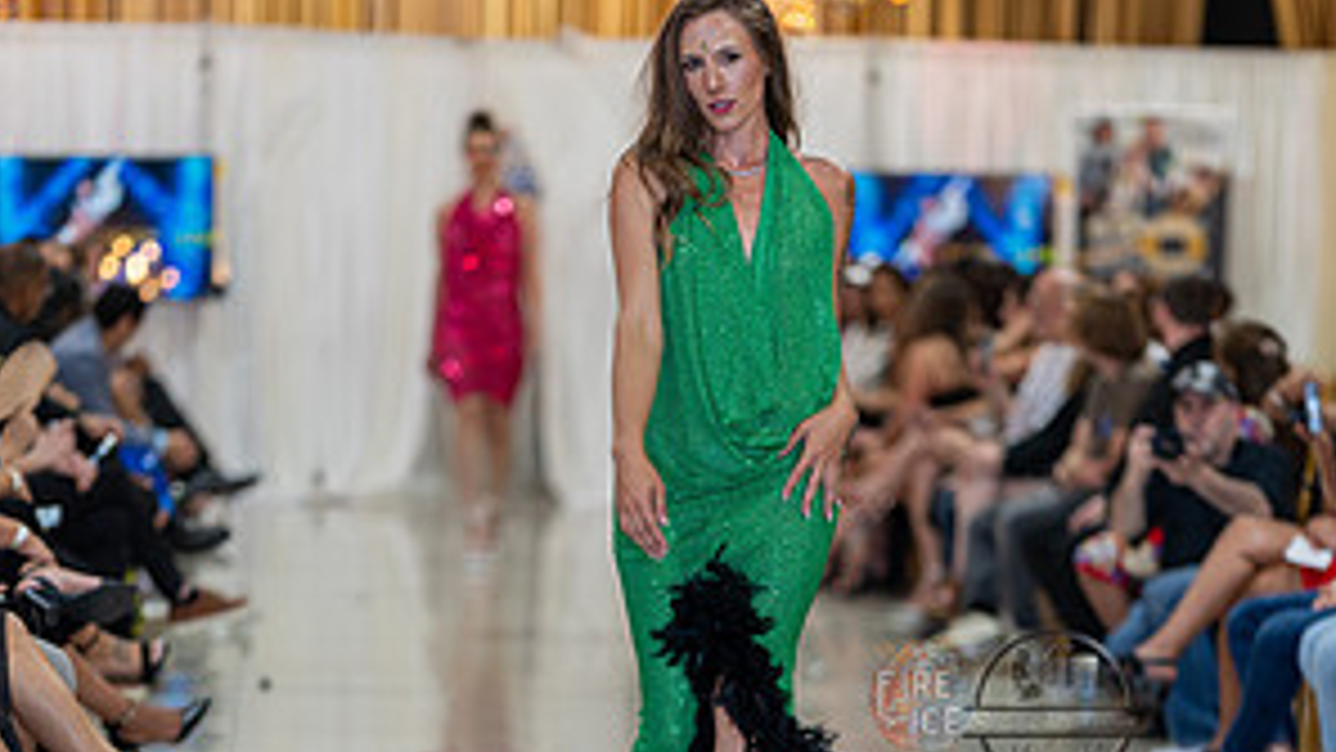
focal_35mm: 135
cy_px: 711
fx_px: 4782
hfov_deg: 15.9
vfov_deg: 8.9
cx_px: 670
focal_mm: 85
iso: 125
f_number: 1.4
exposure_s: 1/160
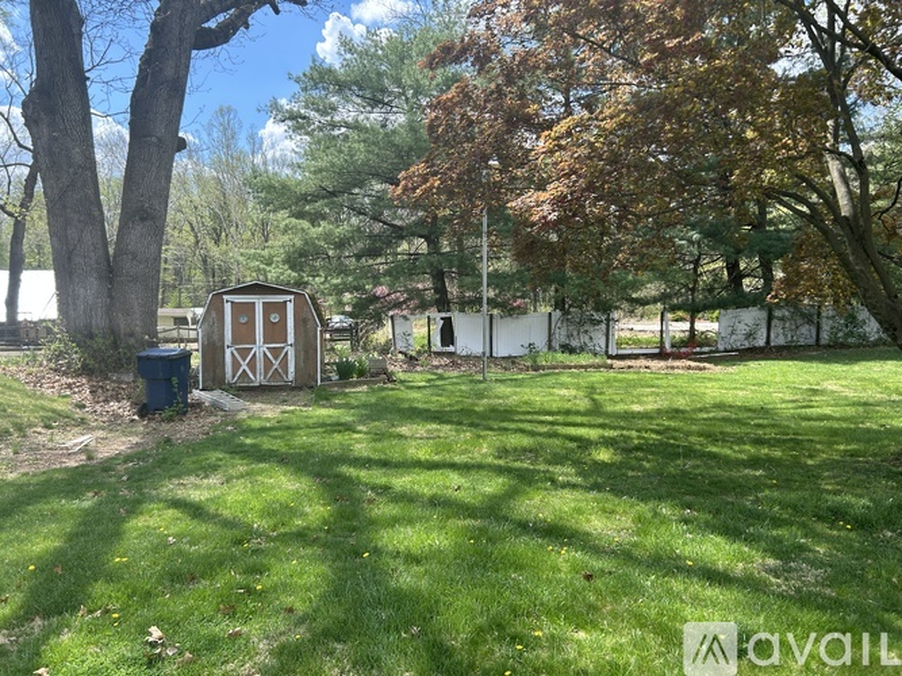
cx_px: 451
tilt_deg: -3.4
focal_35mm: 26
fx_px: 677
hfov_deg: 67.3
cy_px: 338
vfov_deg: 53.0
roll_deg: +0.3
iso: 50
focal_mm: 5.7
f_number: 1.5
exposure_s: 1/1295
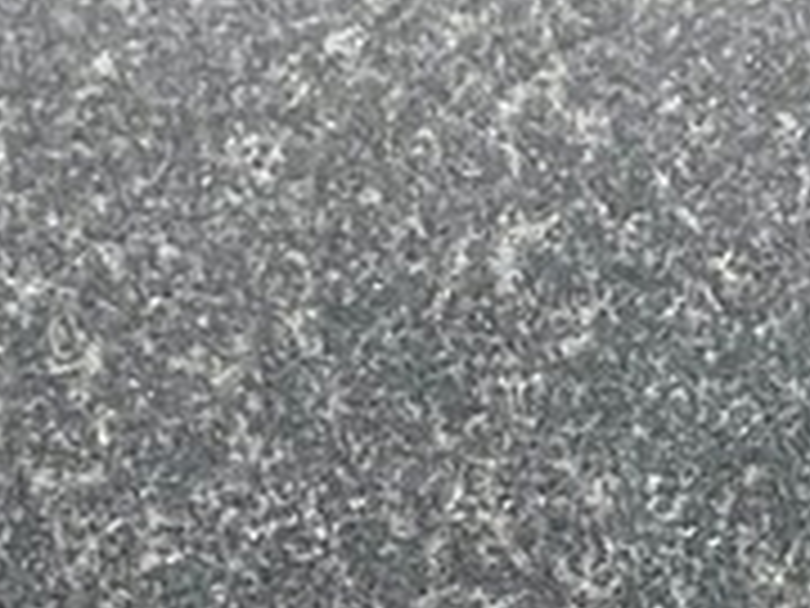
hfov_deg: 9.5
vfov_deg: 6.2
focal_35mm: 208
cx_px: 63
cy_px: 2229
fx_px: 4867
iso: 32
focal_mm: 4.25
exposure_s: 1/165
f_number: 1.8
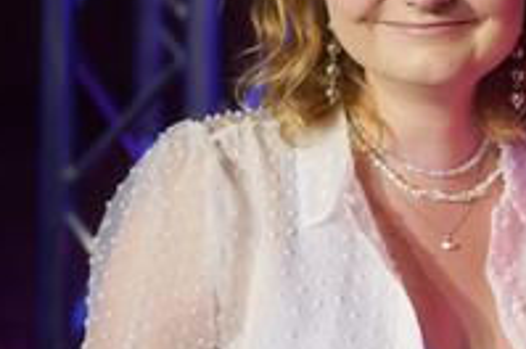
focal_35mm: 102
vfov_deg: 13.1
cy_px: -26
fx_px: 1488
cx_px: 538
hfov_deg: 19.4
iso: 200
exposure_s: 1/100
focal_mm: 30
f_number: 1.8
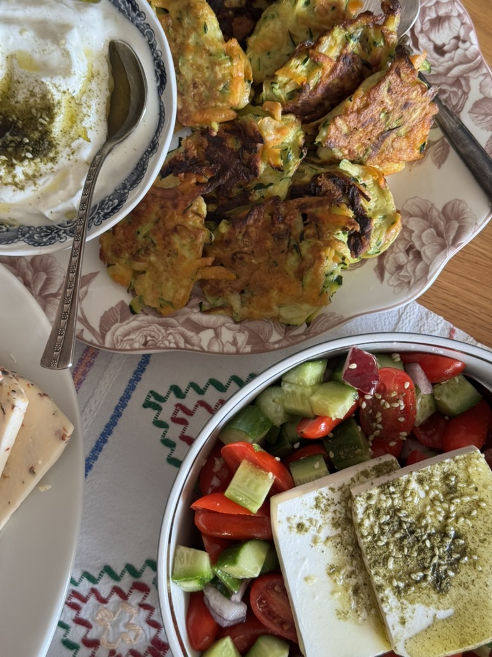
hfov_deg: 30.3
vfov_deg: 39.7
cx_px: 246
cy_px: 328
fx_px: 910
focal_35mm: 48
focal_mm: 6.76
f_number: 1.78
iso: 125
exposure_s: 1/100
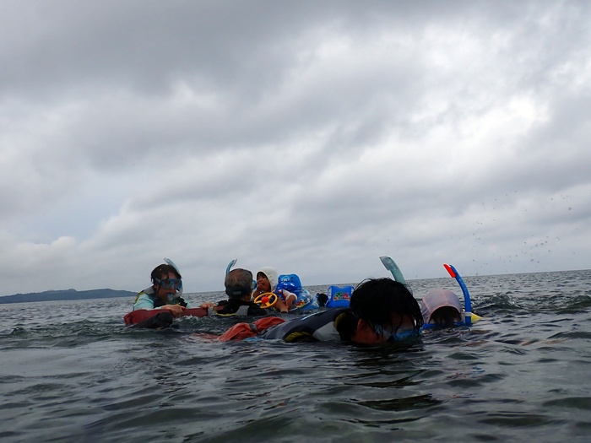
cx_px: 296
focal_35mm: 32
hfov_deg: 56.8
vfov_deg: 44.2
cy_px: 222
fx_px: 546
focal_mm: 5.79
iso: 100
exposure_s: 1/250
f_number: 9
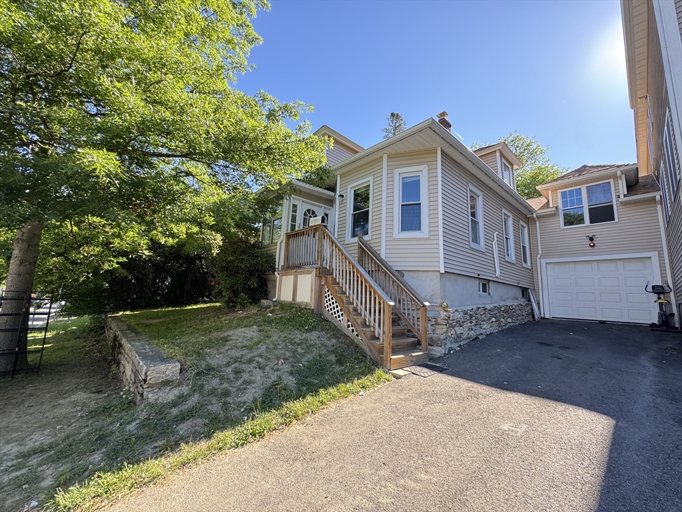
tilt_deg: +8.8
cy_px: 256
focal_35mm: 14
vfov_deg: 85.7
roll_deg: -3.3
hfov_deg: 102.1
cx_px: 341
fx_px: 276
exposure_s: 1/117
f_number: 2.2
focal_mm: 2.22
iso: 40
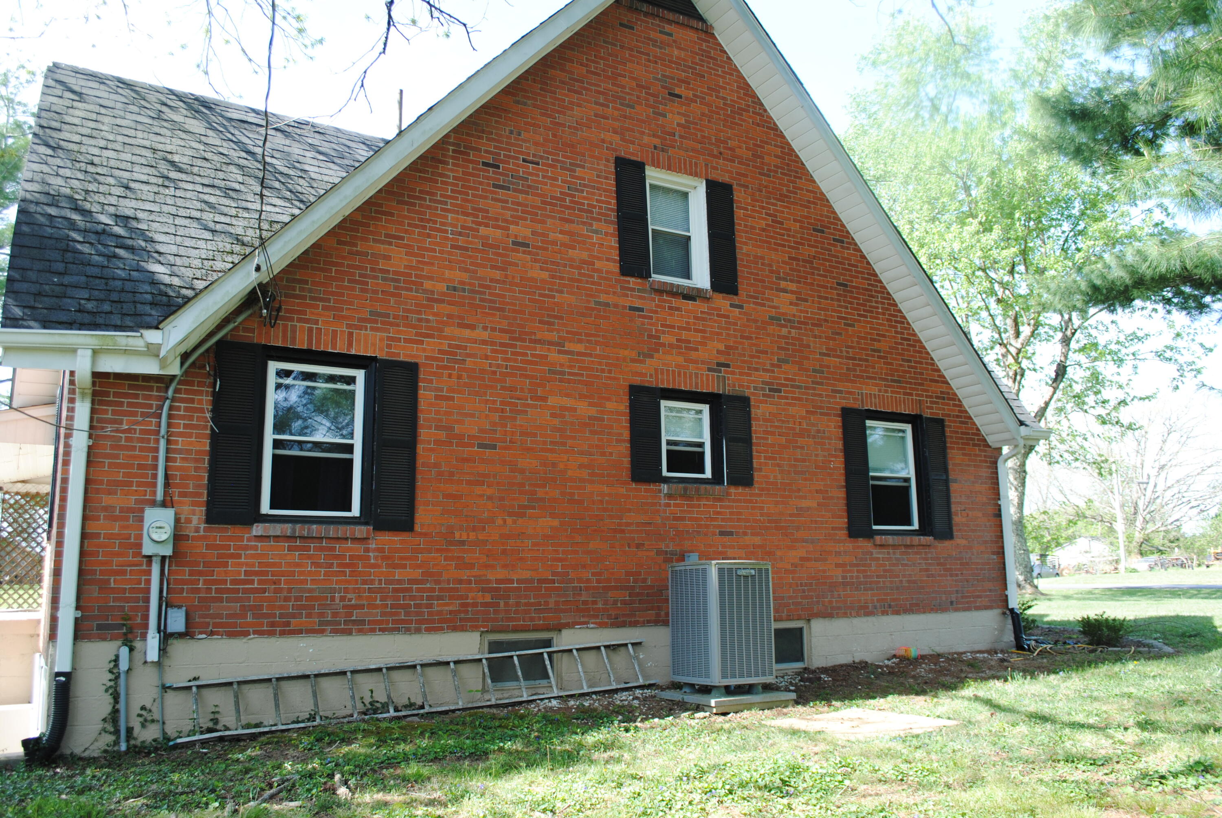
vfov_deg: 48.0
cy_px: 409
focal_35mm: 27
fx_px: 918
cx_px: 611
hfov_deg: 67.3
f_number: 5.6
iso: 160
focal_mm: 18
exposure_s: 1/125
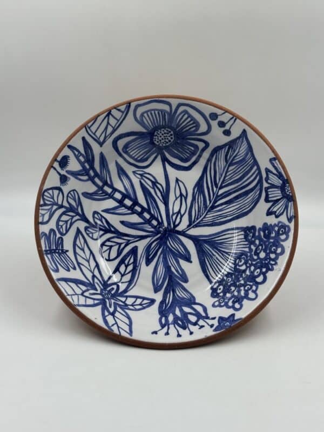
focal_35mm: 48
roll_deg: -1.6
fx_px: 599
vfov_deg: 39.7
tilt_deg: -25.3
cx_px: 162
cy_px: 216
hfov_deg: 30.3
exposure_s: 1/756
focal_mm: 6.86
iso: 64
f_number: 1.78
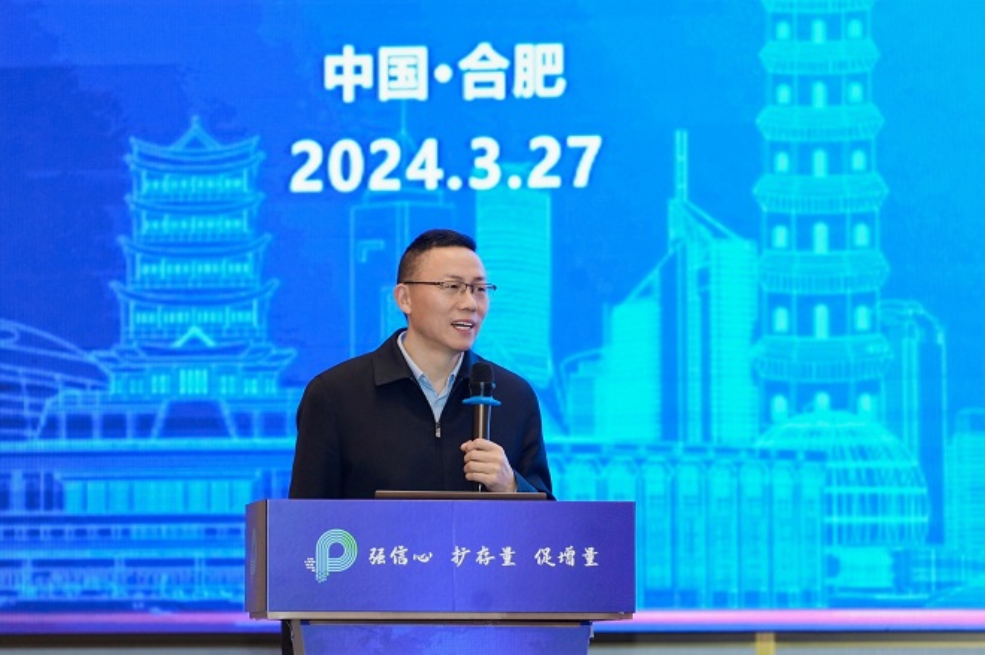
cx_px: 492
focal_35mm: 164
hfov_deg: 12.5
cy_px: 328
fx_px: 4484
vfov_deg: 8.4
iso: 2000
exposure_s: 1/160
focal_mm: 164
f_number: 4
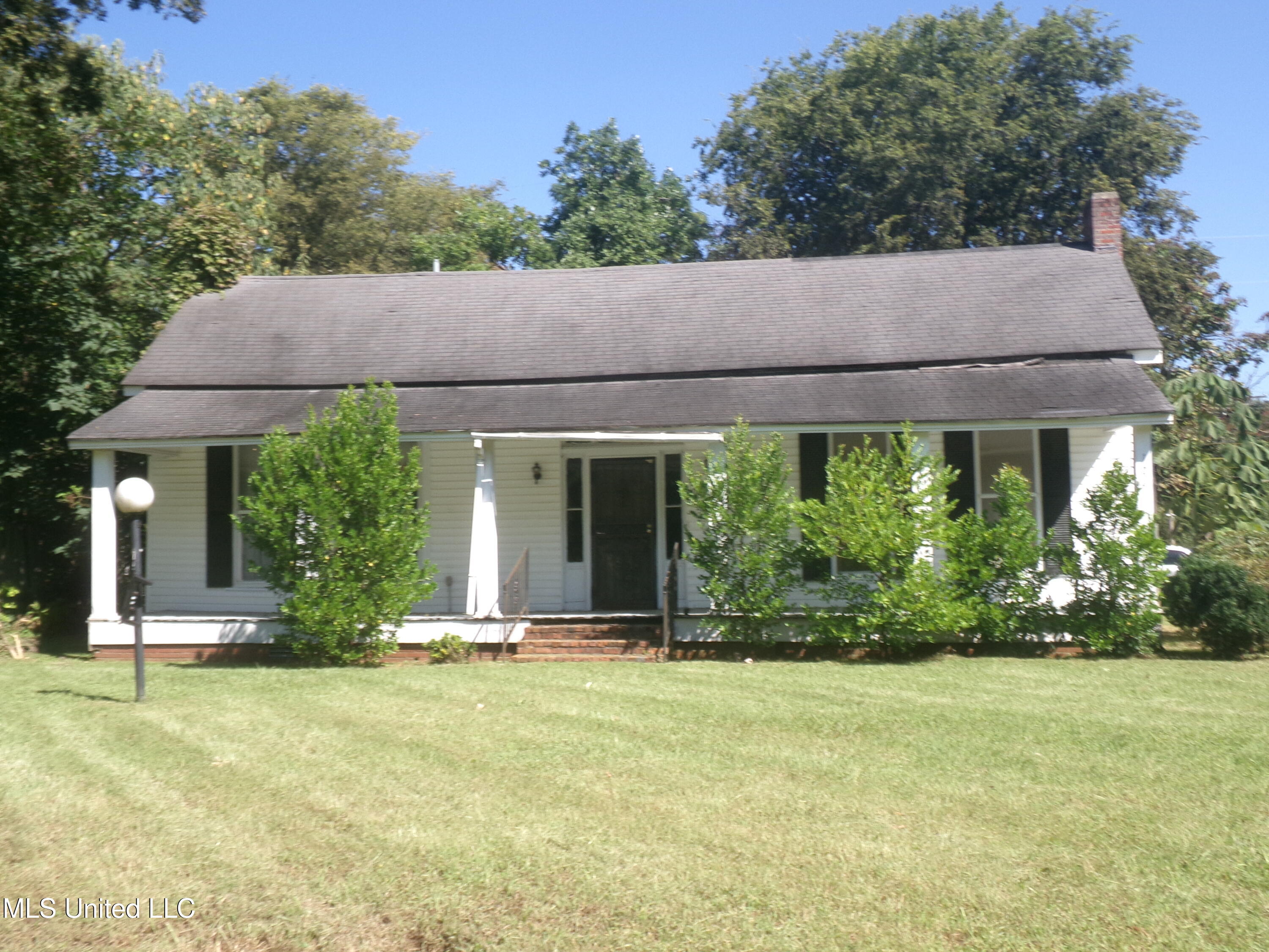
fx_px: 1356
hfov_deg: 50.1
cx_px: 634
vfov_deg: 38.7
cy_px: 476
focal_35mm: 37
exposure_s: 1/60
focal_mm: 6.6
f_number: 11.85
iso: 132
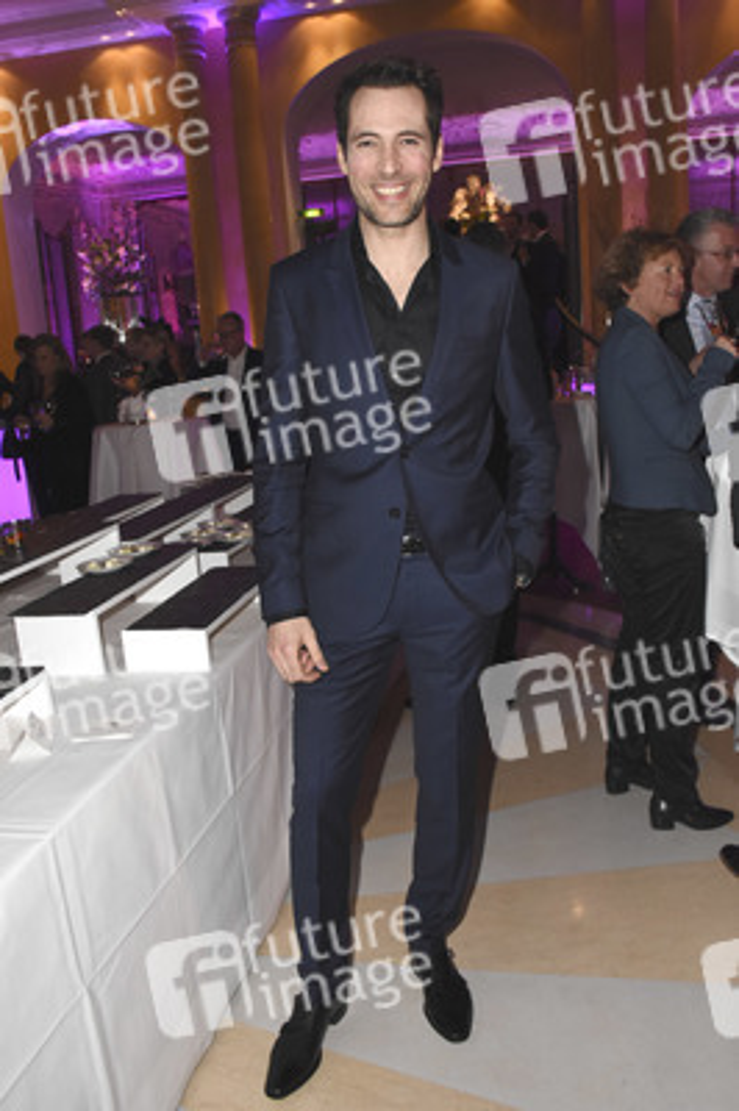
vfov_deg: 62.0
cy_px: 556
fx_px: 925
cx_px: 370
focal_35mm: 30
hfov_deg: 43.5
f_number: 4.5
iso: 1600
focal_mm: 20
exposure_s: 1/160
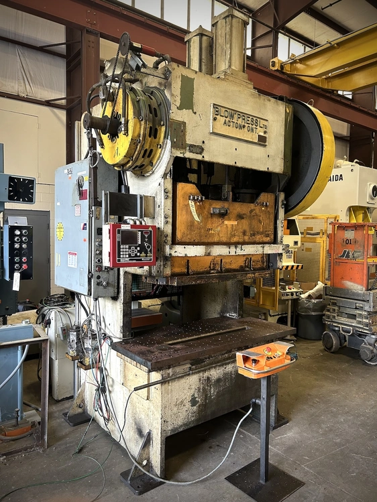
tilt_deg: -2.9
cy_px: 251
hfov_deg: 53.1
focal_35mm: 26
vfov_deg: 67.3
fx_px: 377
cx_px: 188
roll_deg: -0.3
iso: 200
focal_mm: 5.7
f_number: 1.5
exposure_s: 1/60
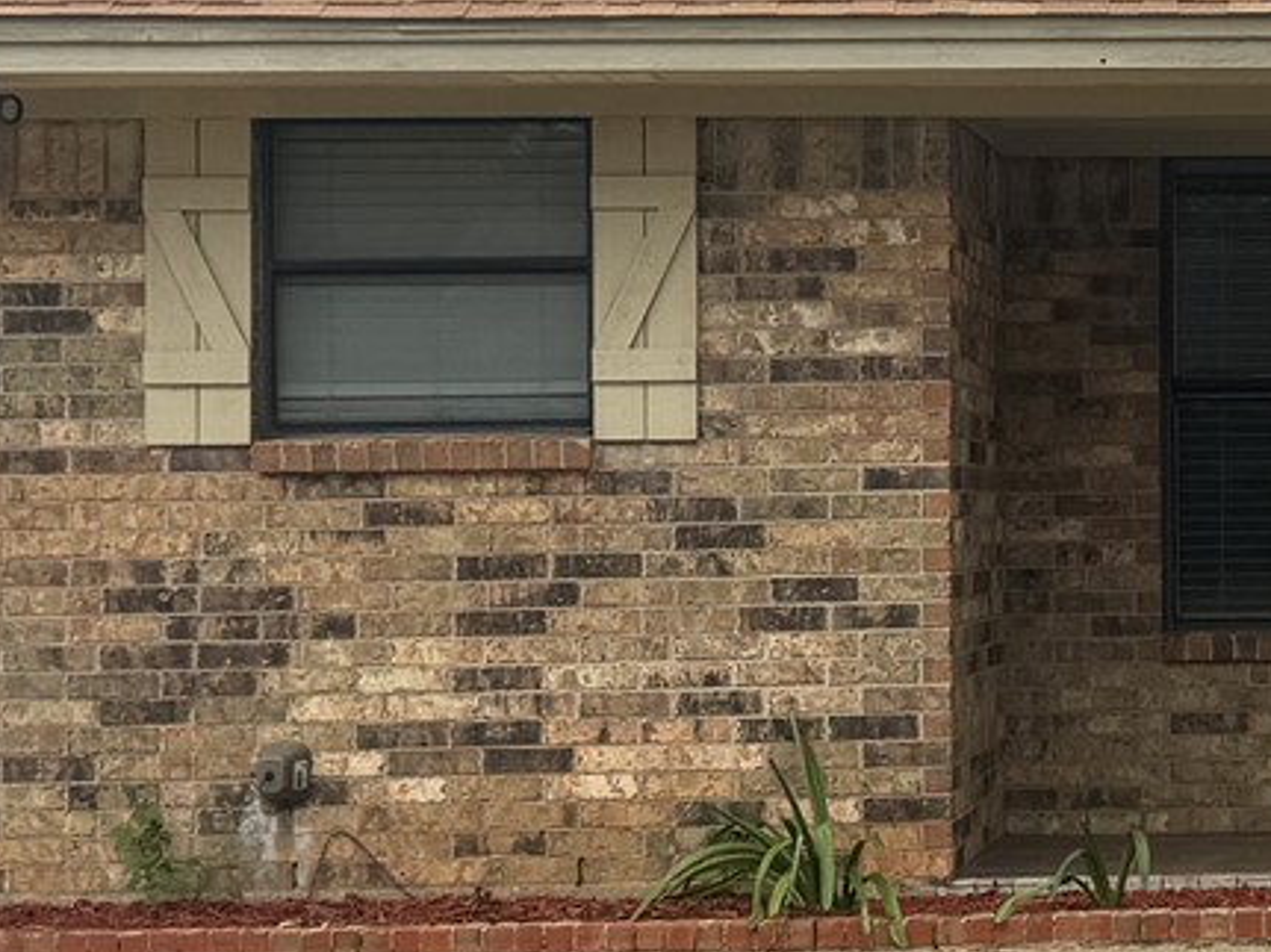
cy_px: 324
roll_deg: +0.4
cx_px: 1545
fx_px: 4185
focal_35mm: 114
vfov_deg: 13.0
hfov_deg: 16.5
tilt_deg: +3.2
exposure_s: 1/2331
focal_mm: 6.76
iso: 80
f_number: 1.78
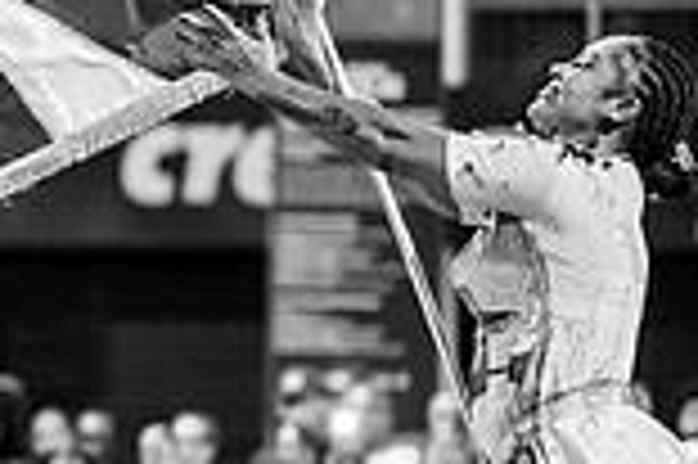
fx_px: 3777
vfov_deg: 7.0
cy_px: 363
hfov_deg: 10.4
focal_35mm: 195
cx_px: -81
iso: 2000
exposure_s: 1/320
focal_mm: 50
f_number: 1.2
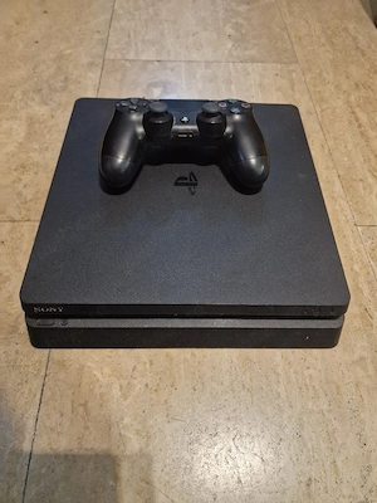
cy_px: 252
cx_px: 188
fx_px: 334
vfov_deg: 73.9
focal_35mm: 23
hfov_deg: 58.9
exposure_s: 1/100
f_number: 1.8
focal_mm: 6.4
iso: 800
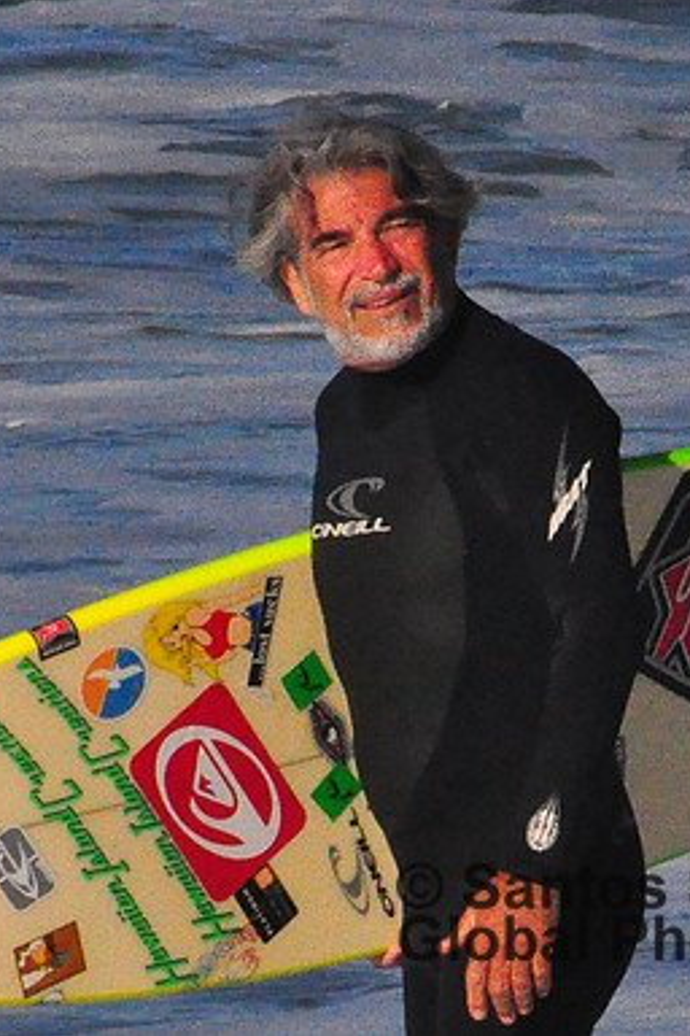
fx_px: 14316
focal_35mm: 498
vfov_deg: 4.1
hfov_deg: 2.8
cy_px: 517
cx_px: 358
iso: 3200
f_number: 20
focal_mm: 220
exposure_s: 1/4000
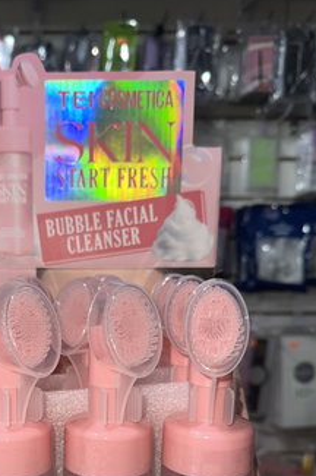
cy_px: 380
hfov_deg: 31.7
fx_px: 541
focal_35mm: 41
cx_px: 60
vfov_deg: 45.1
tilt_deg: -12.3
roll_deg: -0.2
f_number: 1.78
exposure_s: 1/64
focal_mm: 6.86
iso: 50
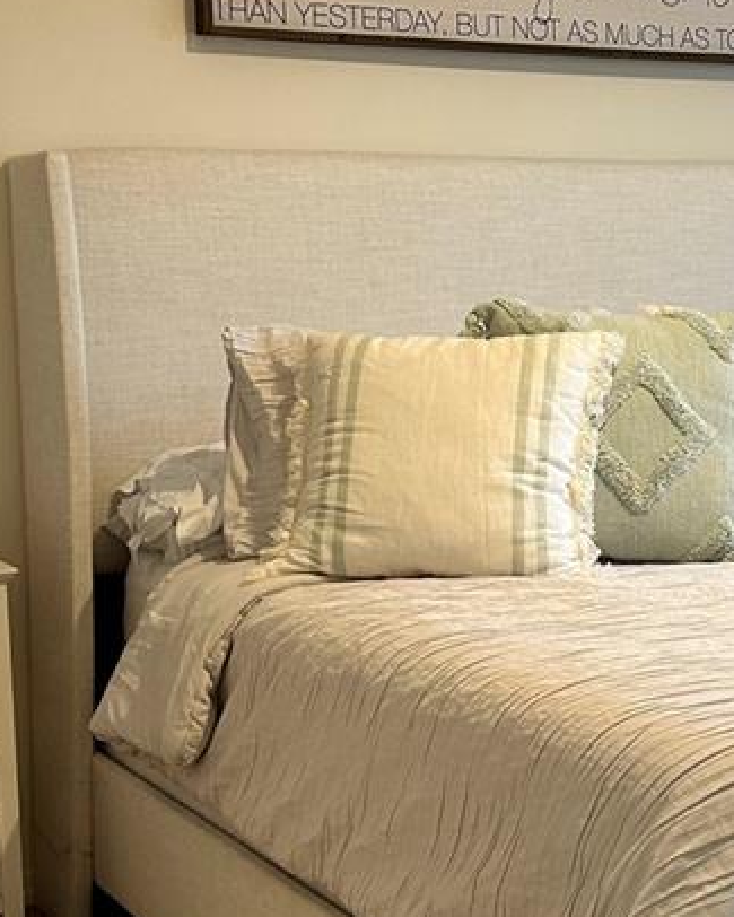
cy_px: 492
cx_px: 675
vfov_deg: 25.4
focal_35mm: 75
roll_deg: +1.0
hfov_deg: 20.0
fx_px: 2036
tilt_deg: -6.8
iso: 125
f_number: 1.5
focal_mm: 5.7
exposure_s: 1/60
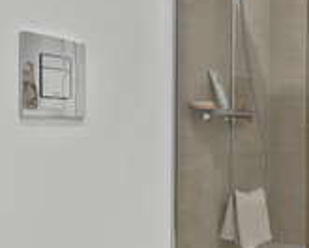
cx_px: 288
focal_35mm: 43
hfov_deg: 39.3
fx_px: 393
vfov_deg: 34.9
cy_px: 132
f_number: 8
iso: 200
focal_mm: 12
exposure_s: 1/13
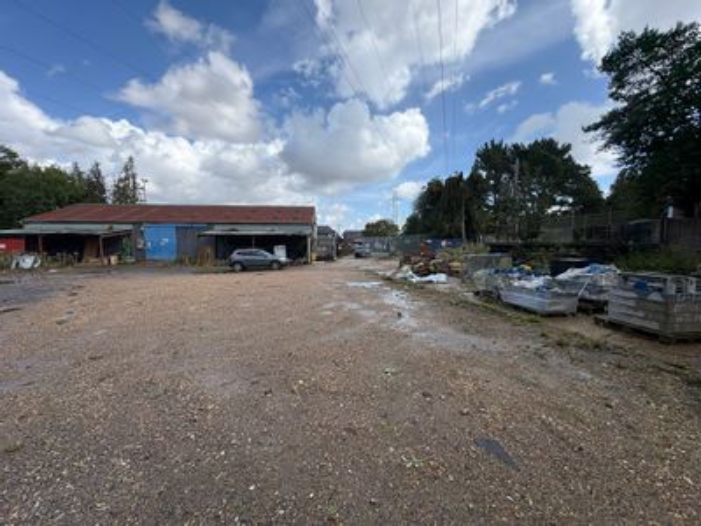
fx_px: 284
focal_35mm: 14
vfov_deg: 85.7
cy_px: 263
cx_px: 350
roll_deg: +1.1
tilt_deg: -3.7
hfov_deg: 102.1
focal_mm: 2.22
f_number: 2.2
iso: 50
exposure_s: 1/1299
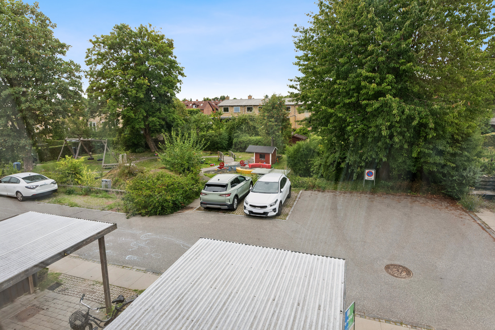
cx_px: 248
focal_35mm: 20
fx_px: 275
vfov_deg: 61.9
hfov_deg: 84.0
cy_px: 165
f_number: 13
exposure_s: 1/125
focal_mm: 20
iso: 1100
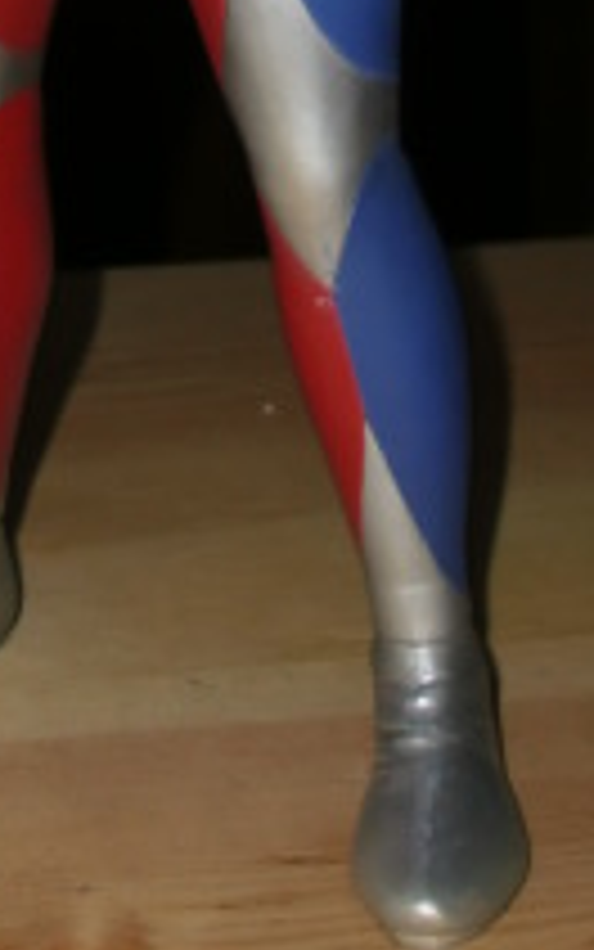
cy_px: -414
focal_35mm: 116
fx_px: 3003
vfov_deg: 16.6
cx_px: 112
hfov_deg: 11.3
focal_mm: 6.3
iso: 64
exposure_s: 1/30
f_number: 7.9
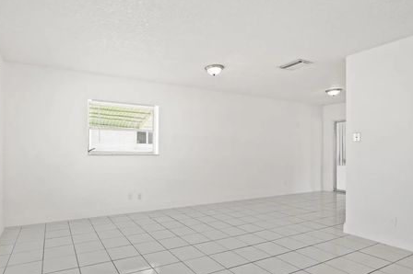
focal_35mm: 20
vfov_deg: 61.8
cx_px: 163
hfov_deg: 82.9
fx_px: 229
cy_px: 140
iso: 200
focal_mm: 14
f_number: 4
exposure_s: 1/60
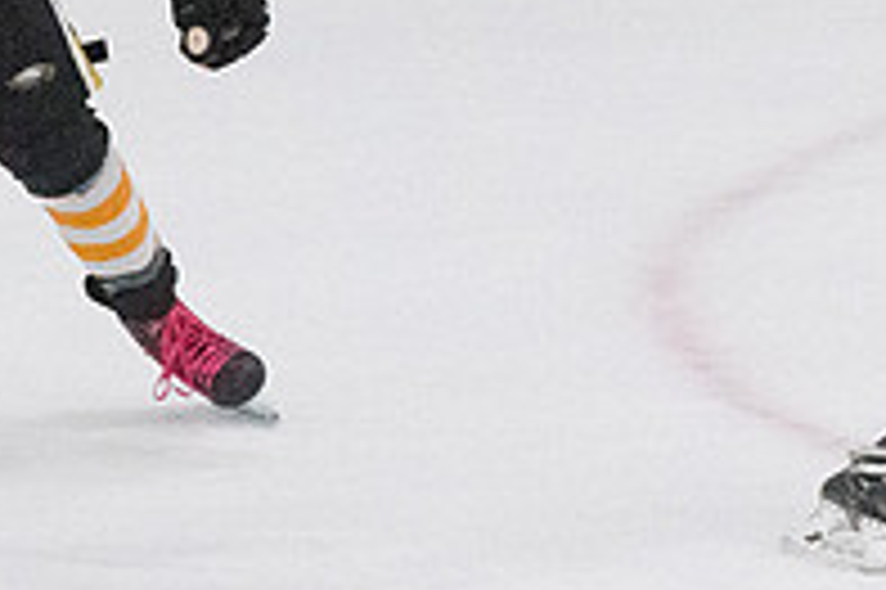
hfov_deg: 2.5
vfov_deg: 1.6
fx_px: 20680
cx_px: 1160
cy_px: 140
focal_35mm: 841
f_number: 5
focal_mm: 190
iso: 8000
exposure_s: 1/1600
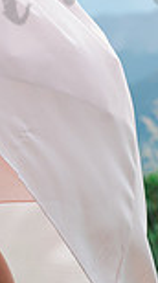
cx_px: -59
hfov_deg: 5.8
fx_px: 1558
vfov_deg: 10.2
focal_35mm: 208
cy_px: -48
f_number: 5
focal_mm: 50
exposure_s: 1/800
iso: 500
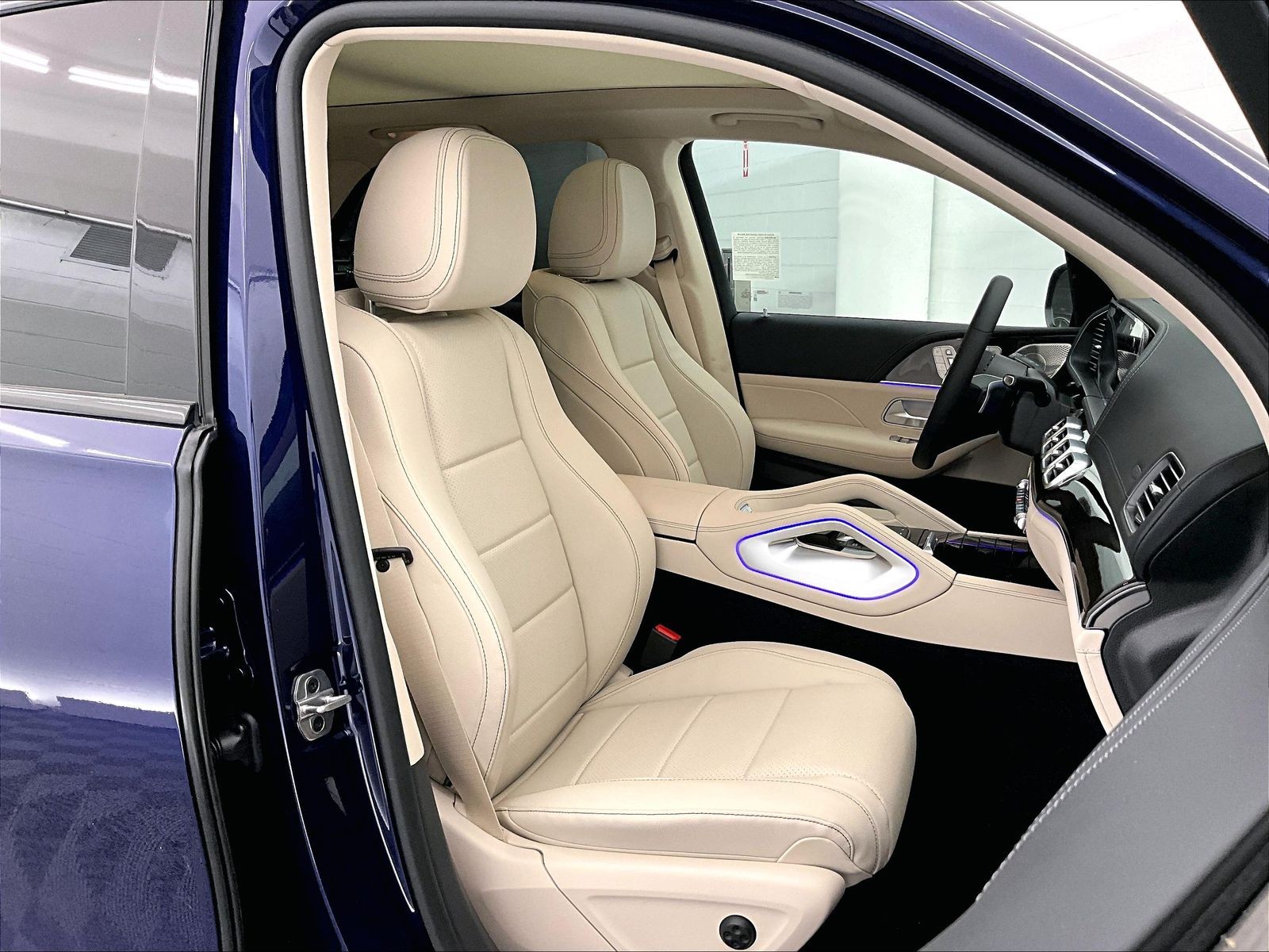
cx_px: 634
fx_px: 1063
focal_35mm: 29
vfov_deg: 48.2
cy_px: 476
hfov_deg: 61.7
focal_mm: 3
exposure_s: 1/60
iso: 100
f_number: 1.8
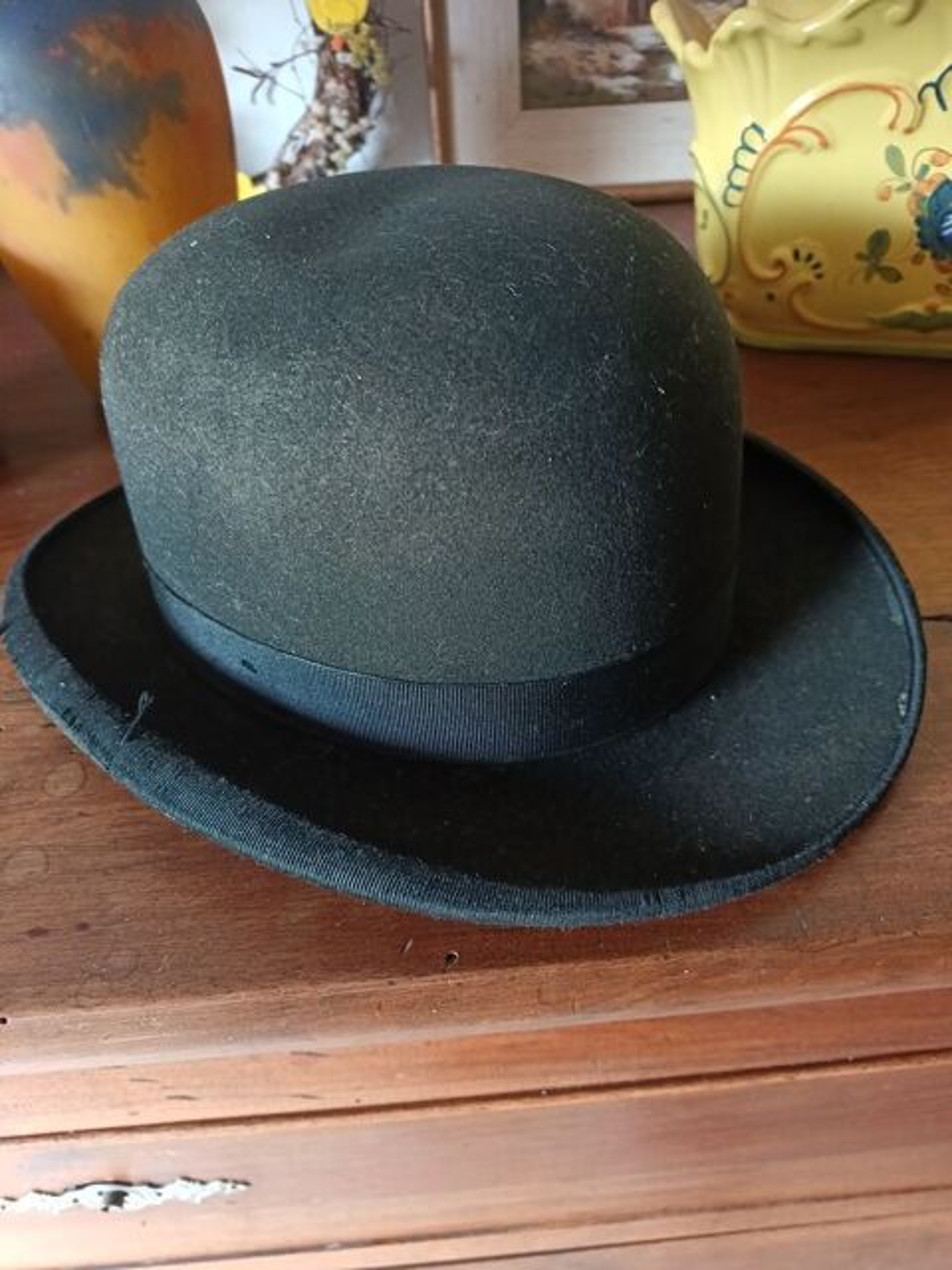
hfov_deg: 56.8
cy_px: 635
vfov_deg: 71.6
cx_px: 476
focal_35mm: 24
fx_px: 880
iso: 1448
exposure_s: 1/25
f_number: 1.75
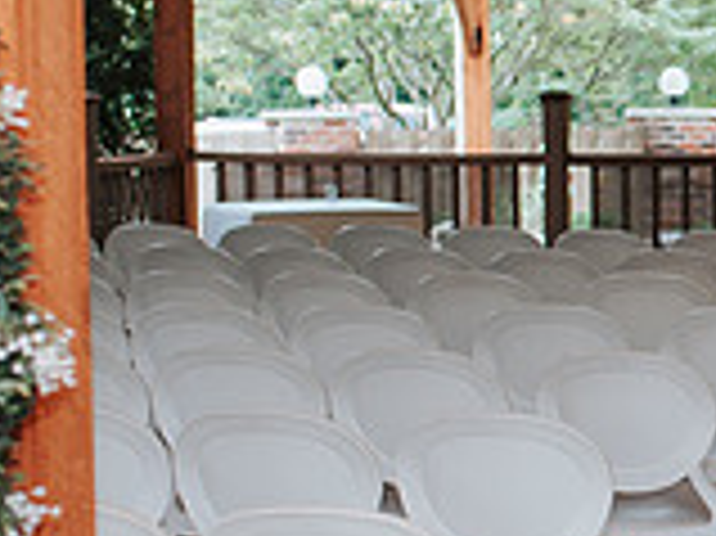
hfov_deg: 13.9
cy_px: 282
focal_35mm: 135
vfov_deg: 11.0
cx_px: 1016
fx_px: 2790
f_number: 3.2
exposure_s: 1/200
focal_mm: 35
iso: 320
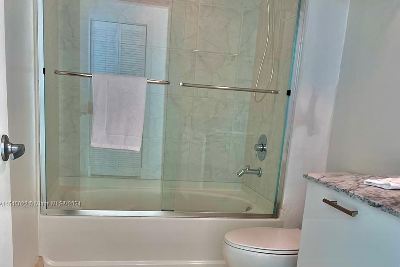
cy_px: 204
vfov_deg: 35.1
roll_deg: -4.3
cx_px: 203
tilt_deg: -13.4
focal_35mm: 37
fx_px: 411
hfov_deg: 51.9
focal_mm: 4.2
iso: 100
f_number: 1.6
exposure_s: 1/120
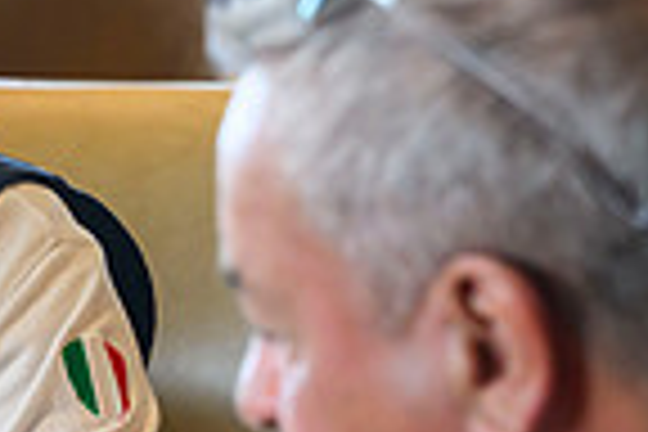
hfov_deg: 5.2
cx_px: -486
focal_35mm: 395
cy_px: 367
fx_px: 7109
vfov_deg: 3.5
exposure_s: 1/200
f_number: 4
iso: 2000
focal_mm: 98
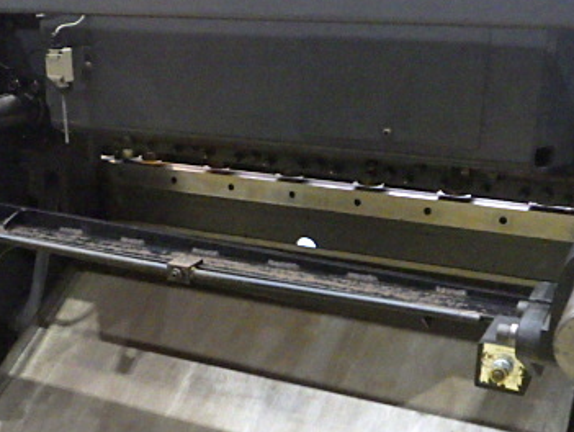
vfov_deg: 28.3
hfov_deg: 37.3
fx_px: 847
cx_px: 219
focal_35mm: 51
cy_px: 316
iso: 1600
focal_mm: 5
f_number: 3.5
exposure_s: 1/30
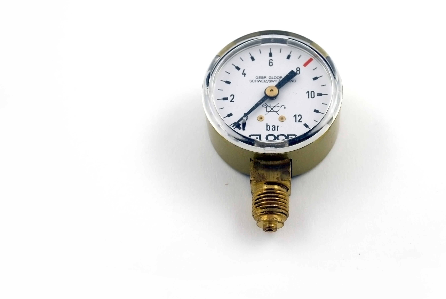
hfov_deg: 30.0
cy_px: 116
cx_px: 271
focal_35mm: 67
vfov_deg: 20.3
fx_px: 831
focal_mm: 36
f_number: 5.3
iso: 200
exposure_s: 1/100
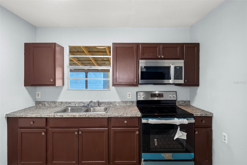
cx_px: 124
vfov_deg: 70.4
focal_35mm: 17
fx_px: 117
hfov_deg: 93.3
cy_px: 82
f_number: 8
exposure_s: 2.5
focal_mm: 17
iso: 320
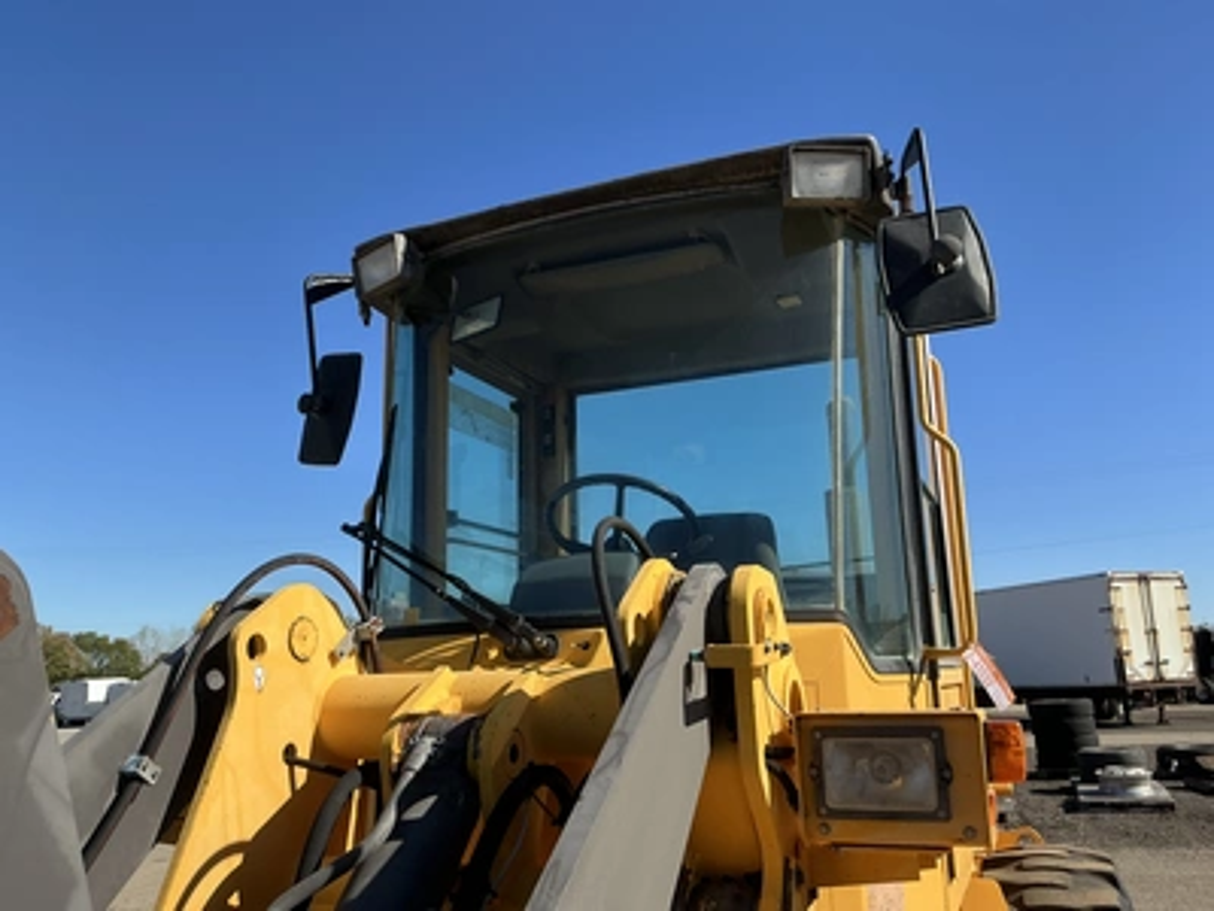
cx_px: 607
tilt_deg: +11.5
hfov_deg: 63.4
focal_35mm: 28
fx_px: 982
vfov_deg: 49.7
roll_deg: +1.7
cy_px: 456
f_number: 1.8
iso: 25
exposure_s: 1/1534
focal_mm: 3
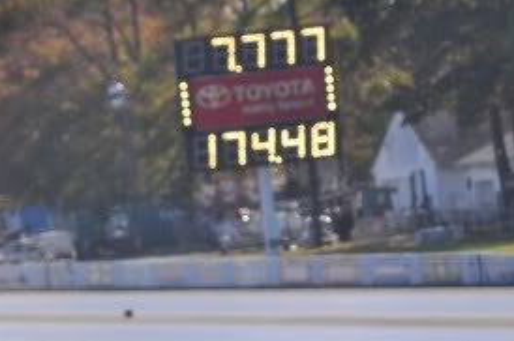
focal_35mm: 666
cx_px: 234
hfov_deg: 3.1
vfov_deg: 2.1
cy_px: 50
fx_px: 9498
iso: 400
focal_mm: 190
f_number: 6.3
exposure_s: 1/1600
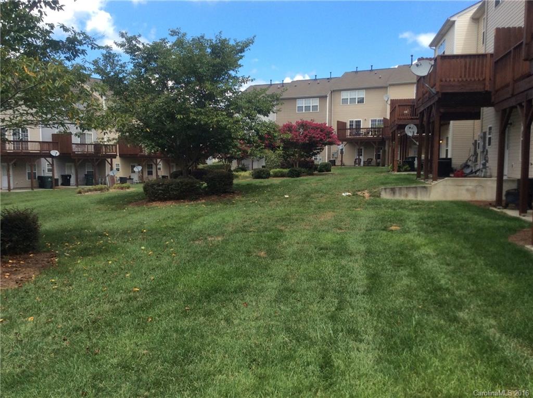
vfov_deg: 44.0
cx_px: 266
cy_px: 199
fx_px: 492
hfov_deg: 56.9
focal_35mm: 32
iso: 32
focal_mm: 3.3
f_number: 2.4
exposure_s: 1/784
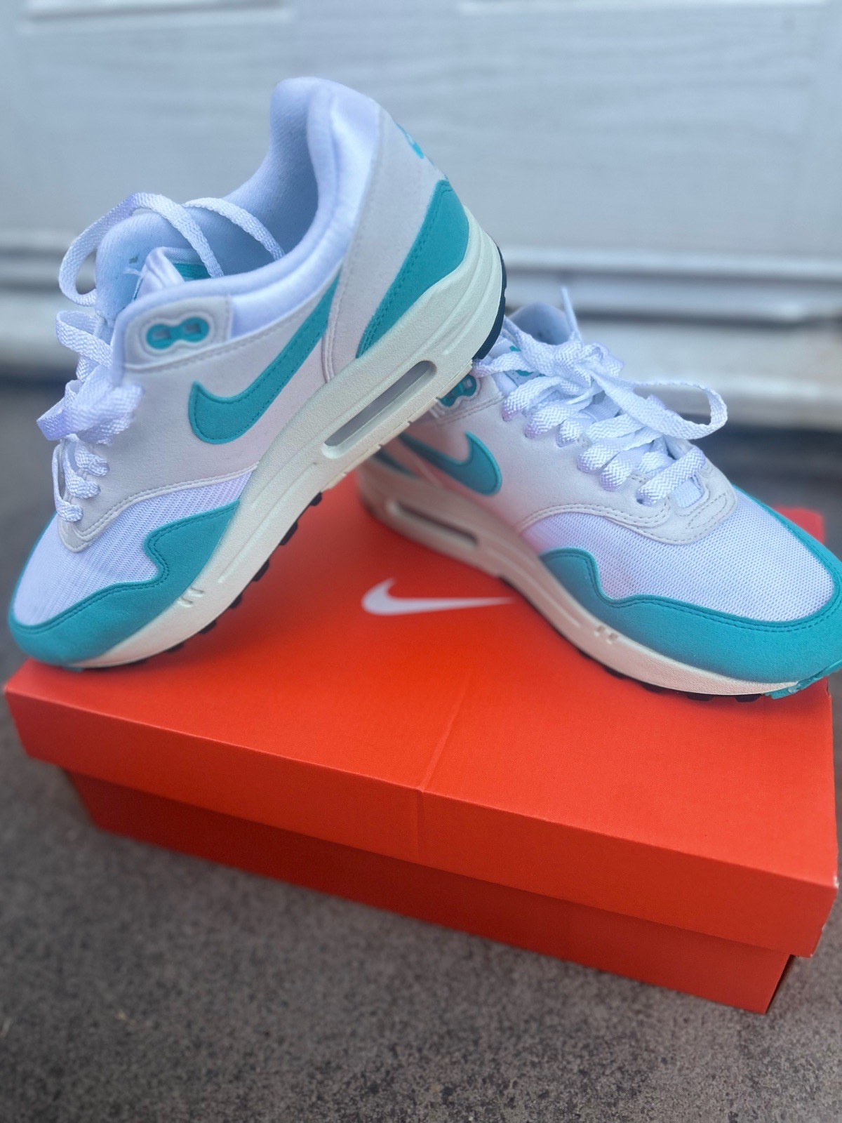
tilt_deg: -41.2
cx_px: 421
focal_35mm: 26
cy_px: 562
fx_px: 843
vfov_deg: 67.3
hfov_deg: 53.1
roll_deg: +4.4
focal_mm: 5.7
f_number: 1.5
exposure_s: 1/121
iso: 100
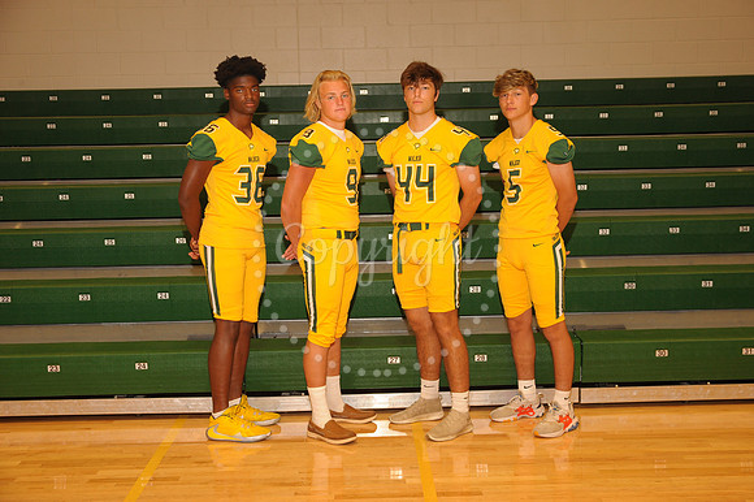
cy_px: 251
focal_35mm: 50
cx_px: 377
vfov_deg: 27.0
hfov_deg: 39.6
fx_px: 1047
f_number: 5.6
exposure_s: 1/60
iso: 1000
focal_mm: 50
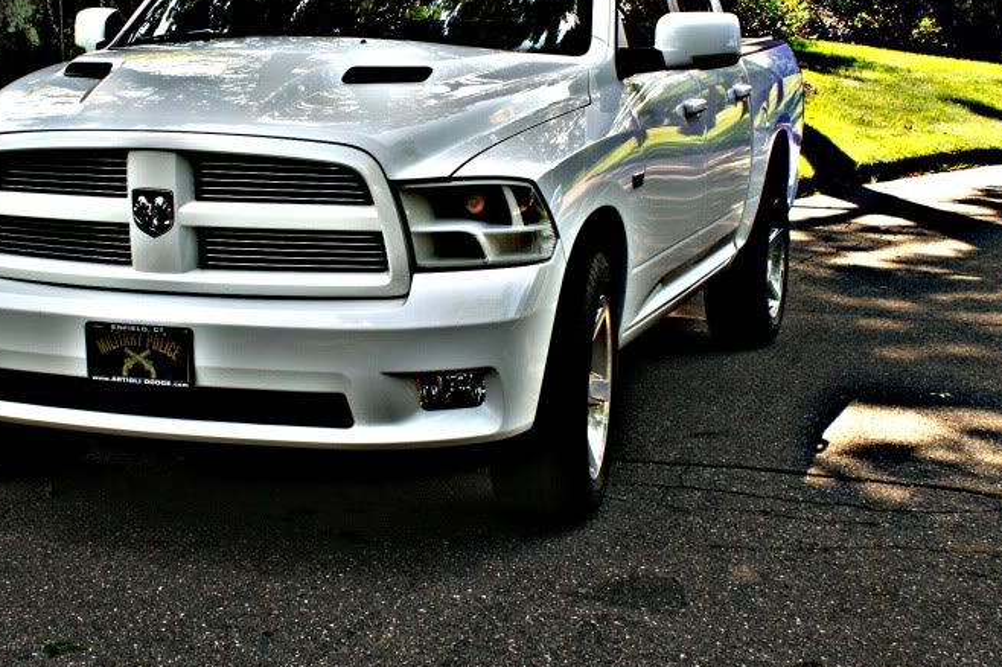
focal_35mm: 70
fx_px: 1947
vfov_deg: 19.4
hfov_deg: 28.7
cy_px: 228
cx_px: 366
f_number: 8
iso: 100
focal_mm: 30
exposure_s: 1/125
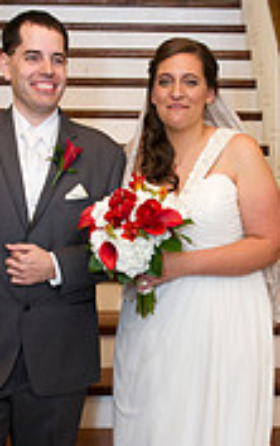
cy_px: 325
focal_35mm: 75
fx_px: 913
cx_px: 178
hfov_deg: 17.4
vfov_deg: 27.2
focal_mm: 29
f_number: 5
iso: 1000
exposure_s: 1/100
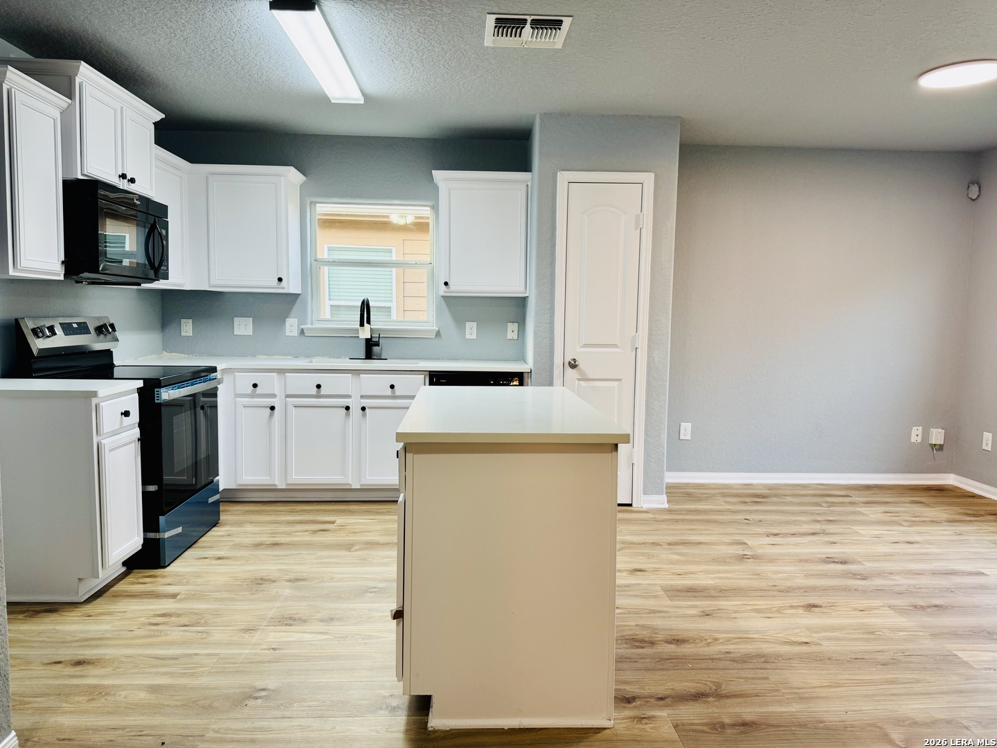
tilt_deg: -6.3
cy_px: 374
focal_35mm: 24
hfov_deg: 71.6
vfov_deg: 56.8
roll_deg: -1.2
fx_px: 691
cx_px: 498
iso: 100
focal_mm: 6.76
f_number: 1.78
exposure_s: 1/60
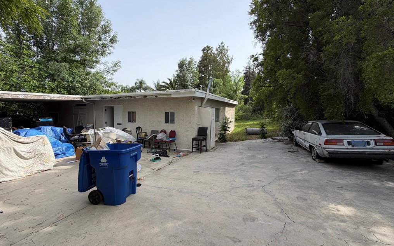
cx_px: 198
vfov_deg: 74.8
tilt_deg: -2.2
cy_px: 120
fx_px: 161
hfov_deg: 101.5
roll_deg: +1.4
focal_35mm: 15
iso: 32
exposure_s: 1/770
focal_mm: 2.22
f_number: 2.2
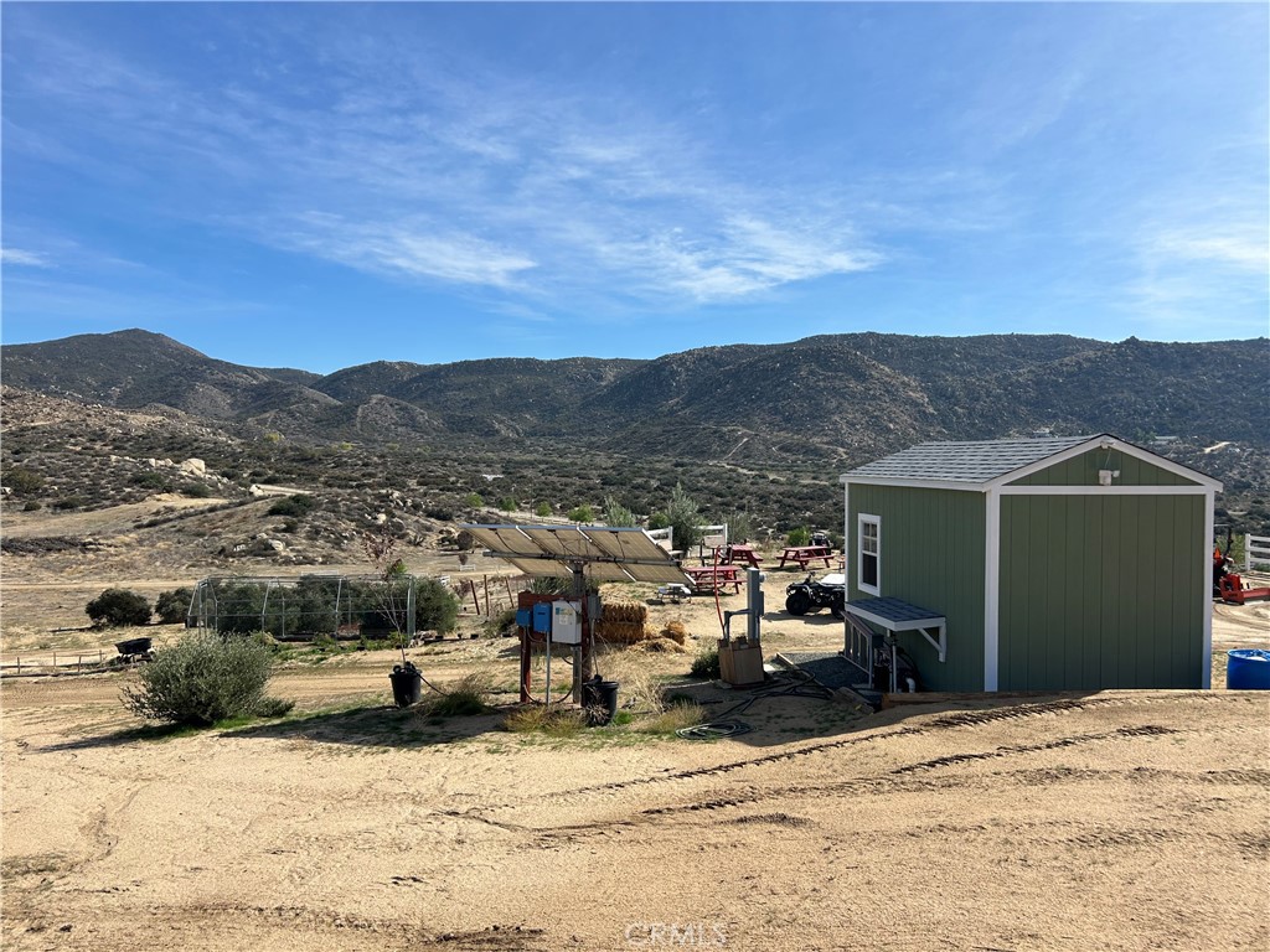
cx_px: 635
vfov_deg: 53.1
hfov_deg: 67.3
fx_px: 954
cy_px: 476
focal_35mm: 26
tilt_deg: -1.3
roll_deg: +0.6
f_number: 1.5
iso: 50
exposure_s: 1/5076
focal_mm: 5.7
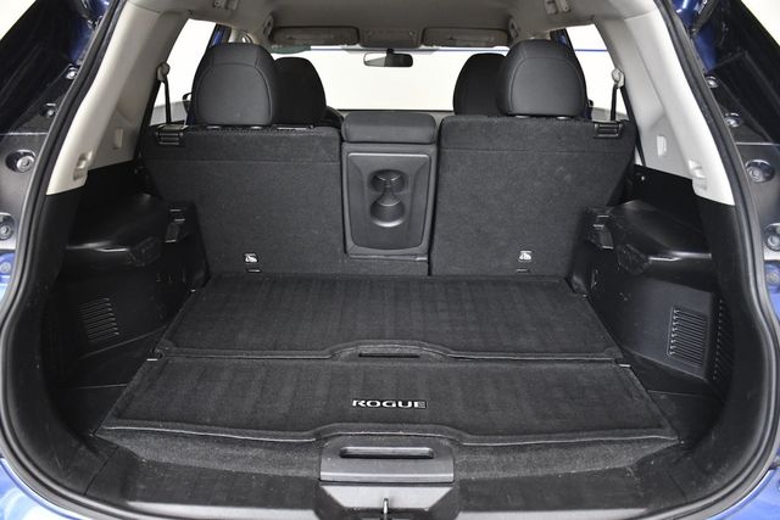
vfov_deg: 38.9
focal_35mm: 34
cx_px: 390
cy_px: 260
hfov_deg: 55.8
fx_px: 737
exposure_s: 1/500
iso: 2500
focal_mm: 23
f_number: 3.8
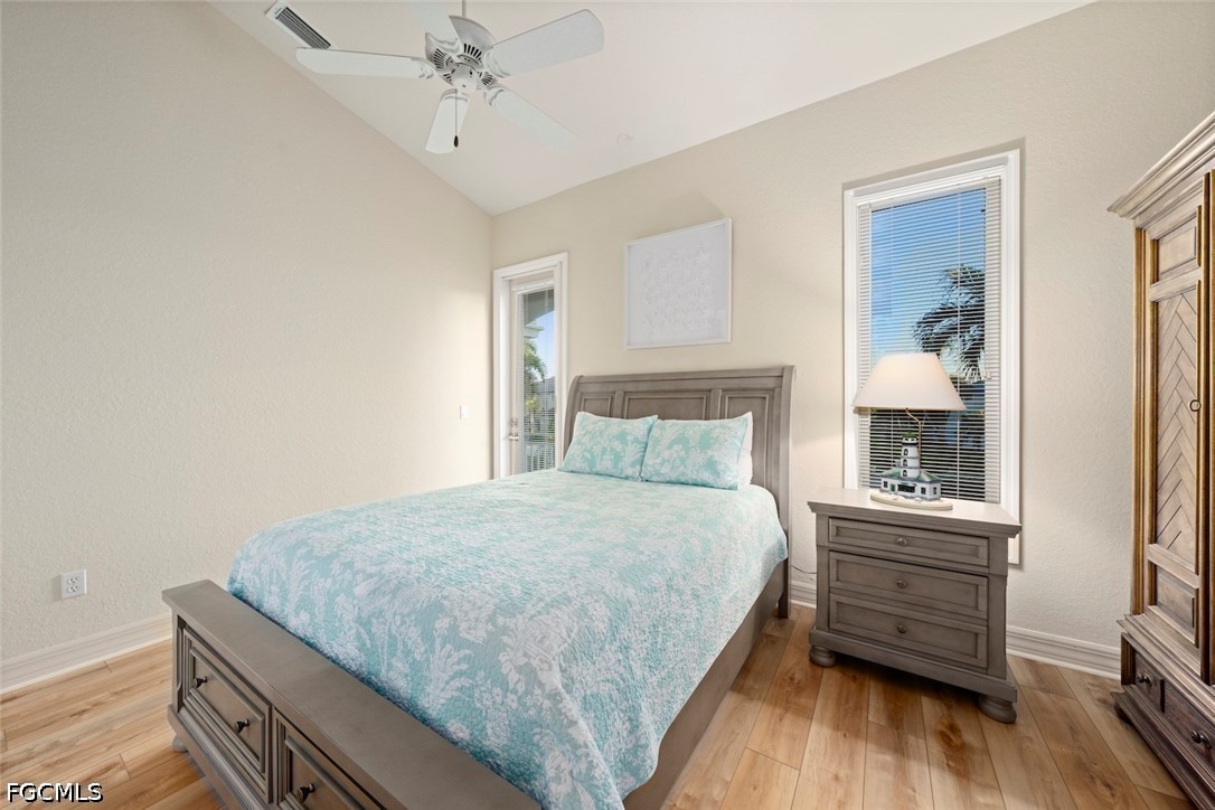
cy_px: 405
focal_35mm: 13
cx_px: 608
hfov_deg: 108.3
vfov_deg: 85.4
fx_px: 439
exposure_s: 3.2
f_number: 10
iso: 160
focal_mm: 13
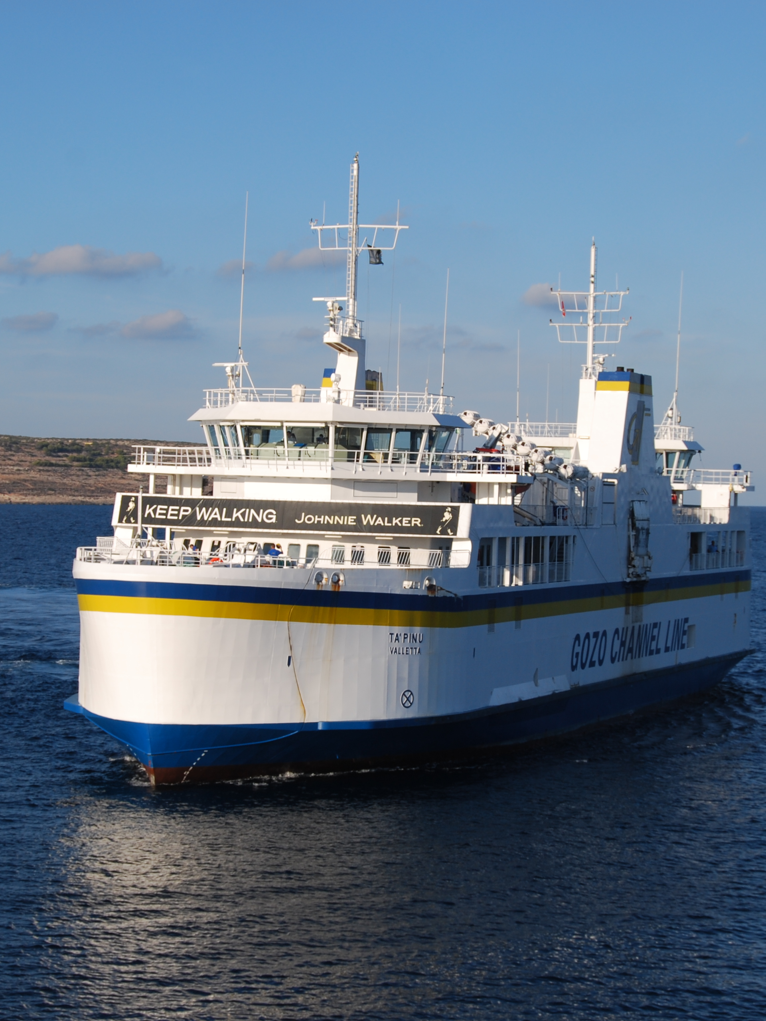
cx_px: 376
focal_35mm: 83
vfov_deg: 23.6
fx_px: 2449
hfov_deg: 17.8
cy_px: 505
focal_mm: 38
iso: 100
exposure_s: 1/320
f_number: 9
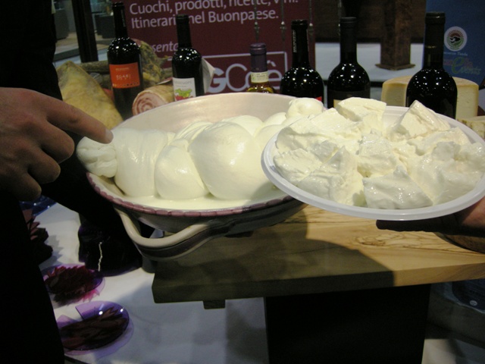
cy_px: 182
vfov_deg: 39.7
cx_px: 242
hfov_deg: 51.4
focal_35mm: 36
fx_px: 504
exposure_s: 1/125
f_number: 2.7
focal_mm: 7.5
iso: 279
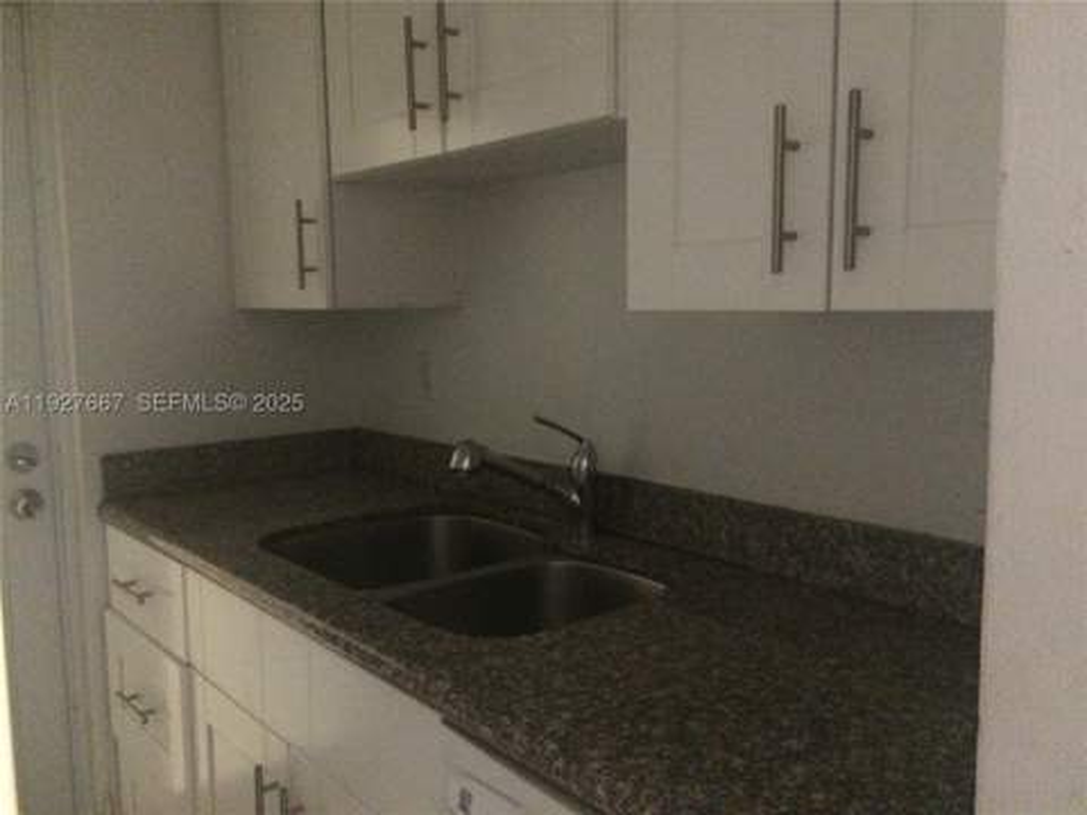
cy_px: 408
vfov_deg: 48.2
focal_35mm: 29
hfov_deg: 61.7
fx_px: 911
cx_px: 544
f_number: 2.2
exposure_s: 1/15
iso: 1000
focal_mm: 4.15
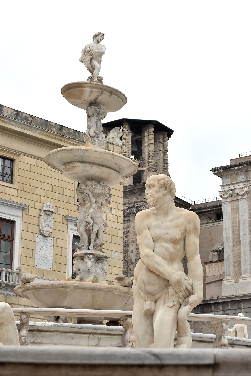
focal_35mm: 70
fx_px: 731
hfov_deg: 19.5
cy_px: 188
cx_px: 126
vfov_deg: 28.8
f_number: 13
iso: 3200
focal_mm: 70
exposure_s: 1/640
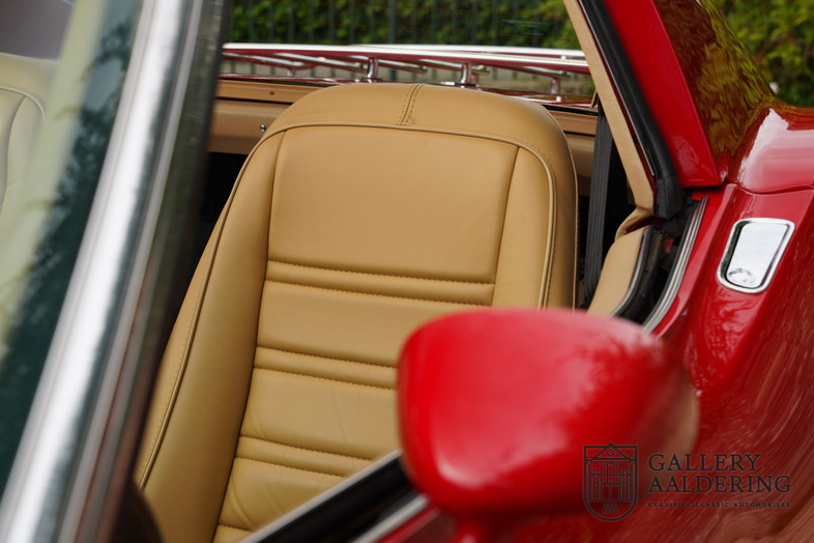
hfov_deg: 34.9
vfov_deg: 23.7
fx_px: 1296
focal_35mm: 57
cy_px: 268
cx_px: 408
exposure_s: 1/60
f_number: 6.3
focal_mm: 56.3
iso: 100
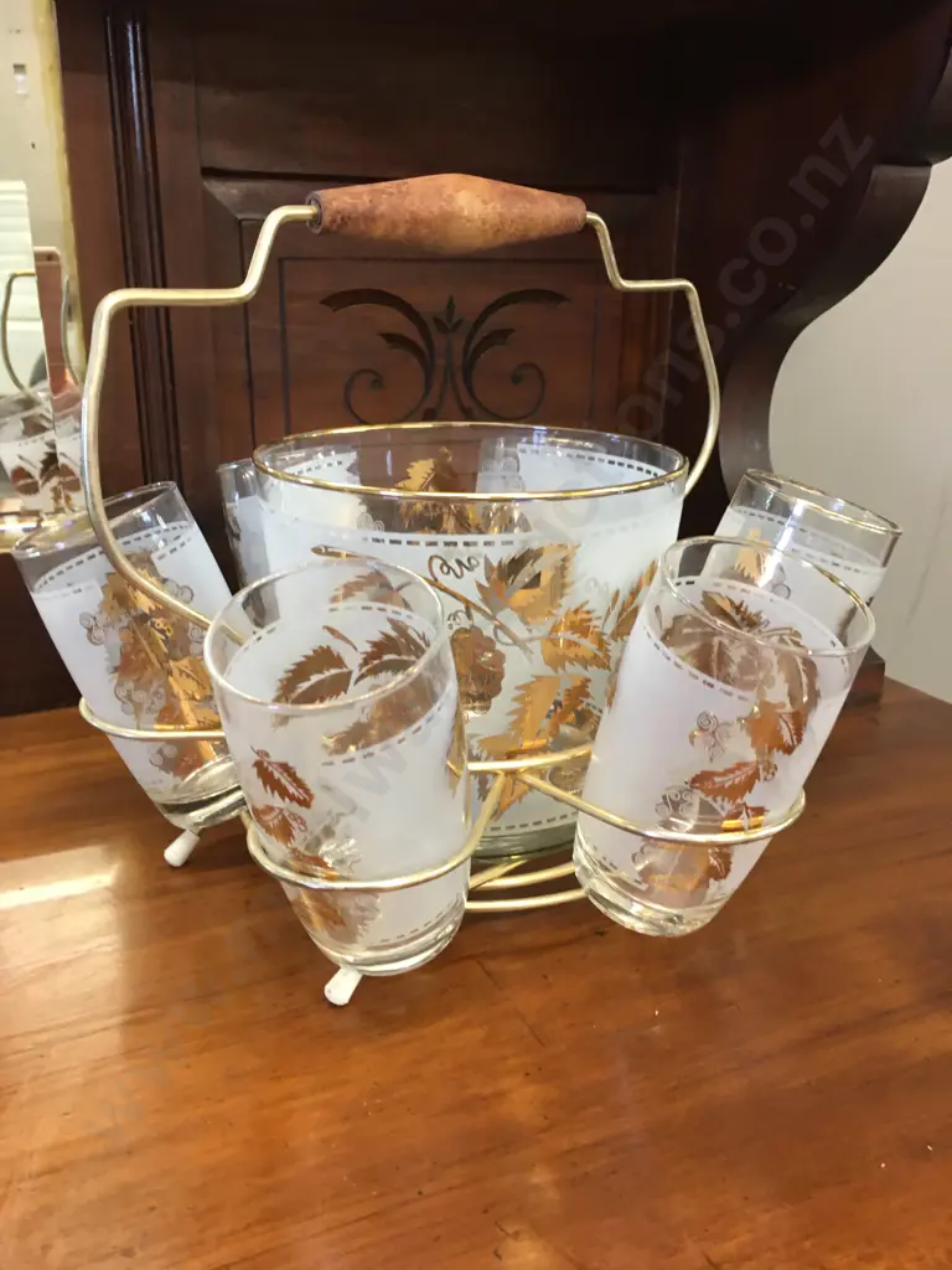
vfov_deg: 61.7
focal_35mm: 29
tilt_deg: -16.8
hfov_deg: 48.2
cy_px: 635
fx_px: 1063
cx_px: 476
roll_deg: -0.4
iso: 64
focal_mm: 4.15
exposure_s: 1/17
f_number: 2.2
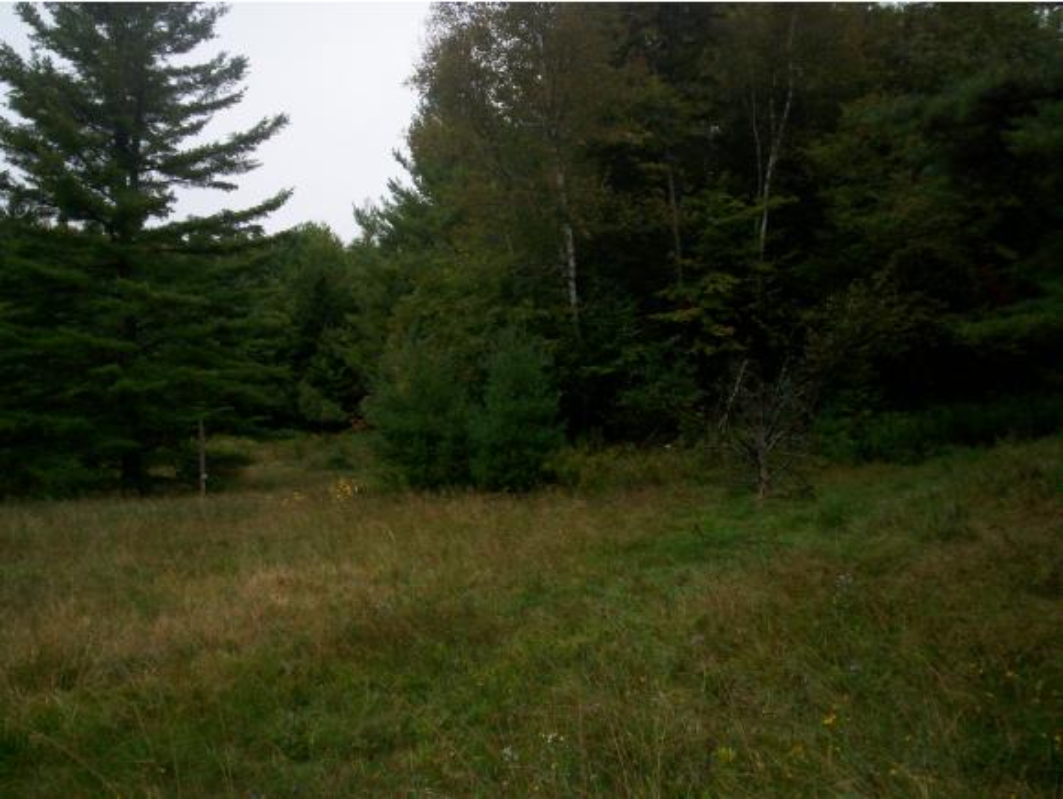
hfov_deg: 51.3
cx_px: 532
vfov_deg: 39.7
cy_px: 400
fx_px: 1106
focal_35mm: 36
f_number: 4.5
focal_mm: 5.9
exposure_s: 1/64
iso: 140
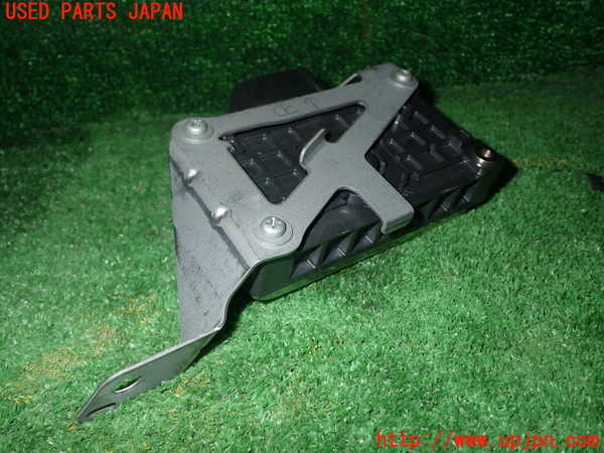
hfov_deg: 60.0
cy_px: 226
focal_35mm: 30
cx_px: 302
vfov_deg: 46.8
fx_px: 523
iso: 200
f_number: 6.3
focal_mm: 5.4
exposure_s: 1/30
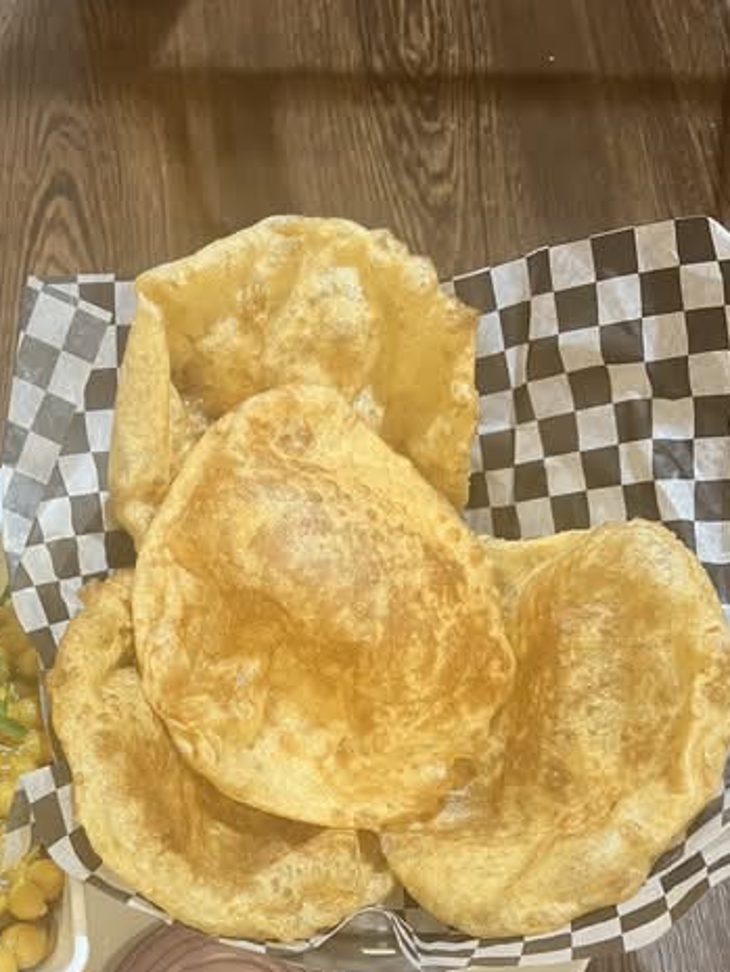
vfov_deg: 44.0
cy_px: 749
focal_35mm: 41
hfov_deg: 34.6
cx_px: 209
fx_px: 1152
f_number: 1.5
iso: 160
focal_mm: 5.7
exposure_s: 1/60
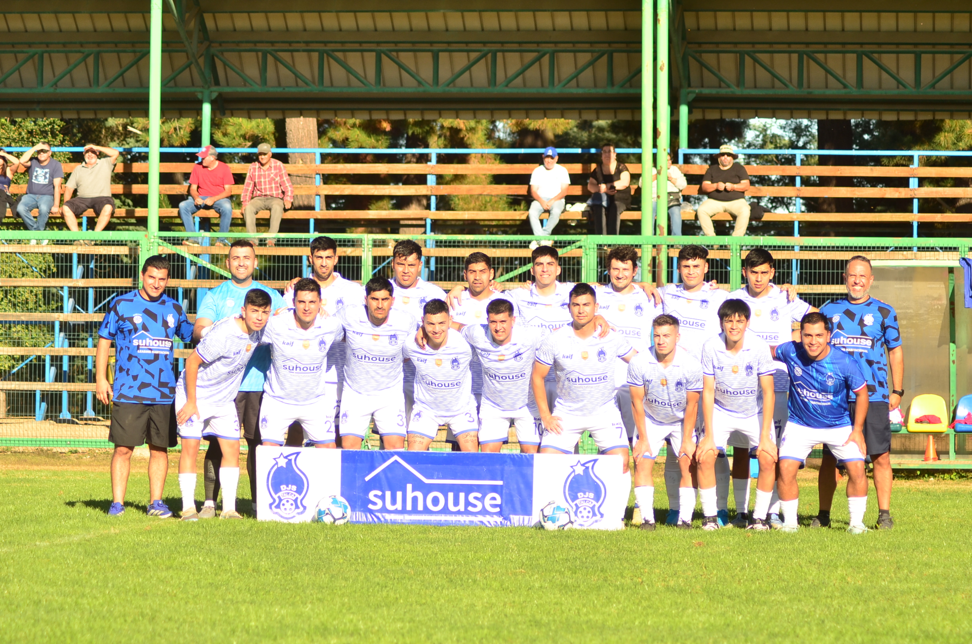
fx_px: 3840
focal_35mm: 142
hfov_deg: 14.4
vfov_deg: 9.6
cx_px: 486
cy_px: 322
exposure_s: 1/1000
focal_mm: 95
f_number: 4
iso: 200
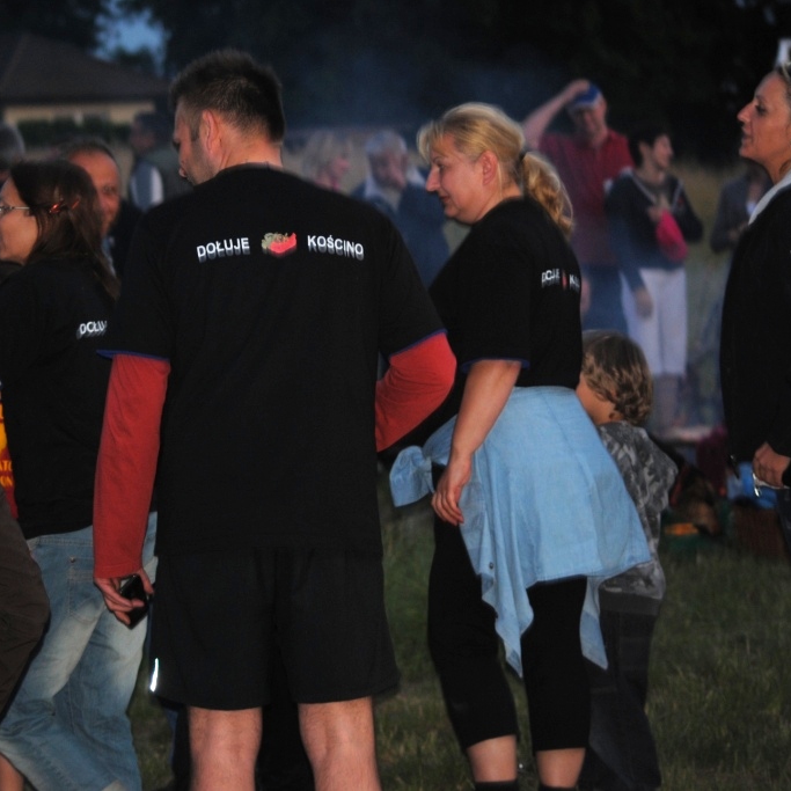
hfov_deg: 13.0
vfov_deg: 13.0
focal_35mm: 134
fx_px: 3464
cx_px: 389
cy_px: 396
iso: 200
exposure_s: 1/60
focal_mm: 70
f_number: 4
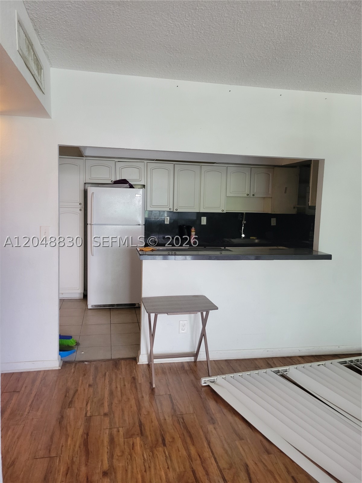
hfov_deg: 53.1
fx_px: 363
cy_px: 242
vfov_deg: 67.3
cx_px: 181
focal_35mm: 26
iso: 320
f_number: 1.8
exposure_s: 1/40
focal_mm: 5.4
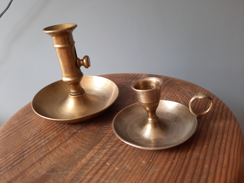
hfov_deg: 69.4
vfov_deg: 54.9
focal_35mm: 25
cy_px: 92
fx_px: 176
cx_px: 122
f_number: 2
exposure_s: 1/50
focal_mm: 4.6
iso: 80
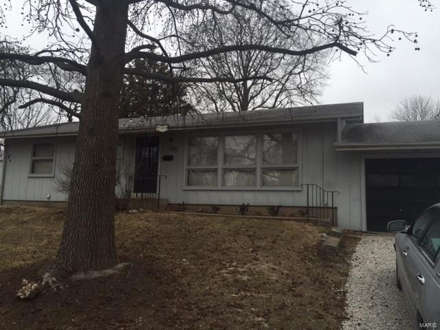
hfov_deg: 61.7
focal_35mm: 29
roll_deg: -1.0
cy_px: 165
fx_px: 369
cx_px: 220
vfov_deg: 48.2
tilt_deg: +4.8
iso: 32
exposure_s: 1/260
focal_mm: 4.15
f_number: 2.2
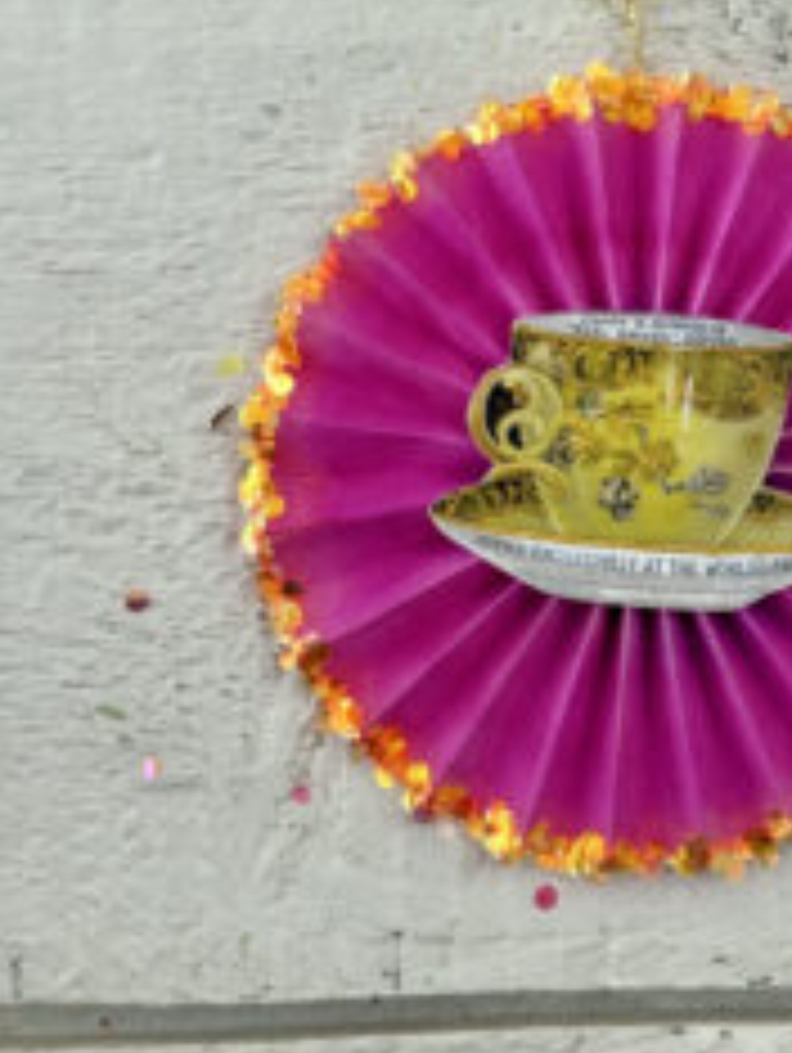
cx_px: 662
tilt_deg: -82.0
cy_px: 320
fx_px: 2497
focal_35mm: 82
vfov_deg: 23.7
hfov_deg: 17.8
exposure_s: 1/966
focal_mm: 6.76
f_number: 1.78
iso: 64
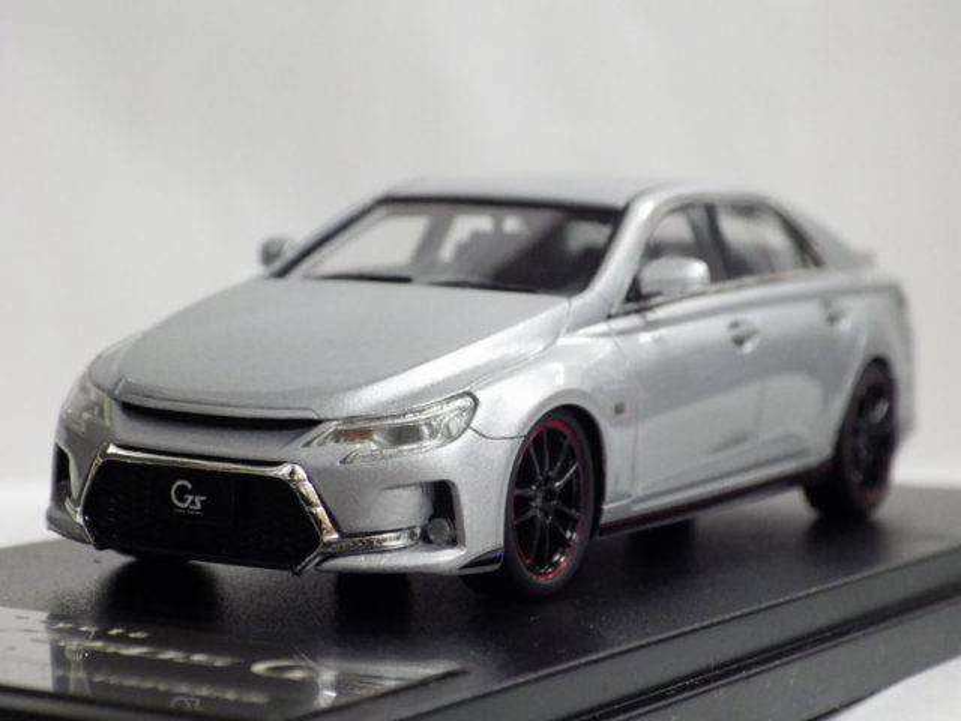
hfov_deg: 19.1
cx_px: 480
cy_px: 360
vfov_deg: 14.4
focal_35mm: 103
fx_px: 2859
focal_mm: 18.4
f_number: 4.6
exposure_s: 1/40
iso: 800
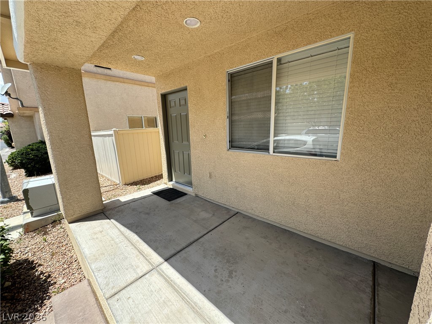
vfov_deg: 85.7
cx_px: 216
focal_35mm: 14
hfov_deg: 102.1
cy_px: 162
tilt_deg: -12.9
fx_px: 175
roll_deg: +2.2
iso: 50
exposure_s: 1/1143
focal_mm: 2.22
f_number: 2.2
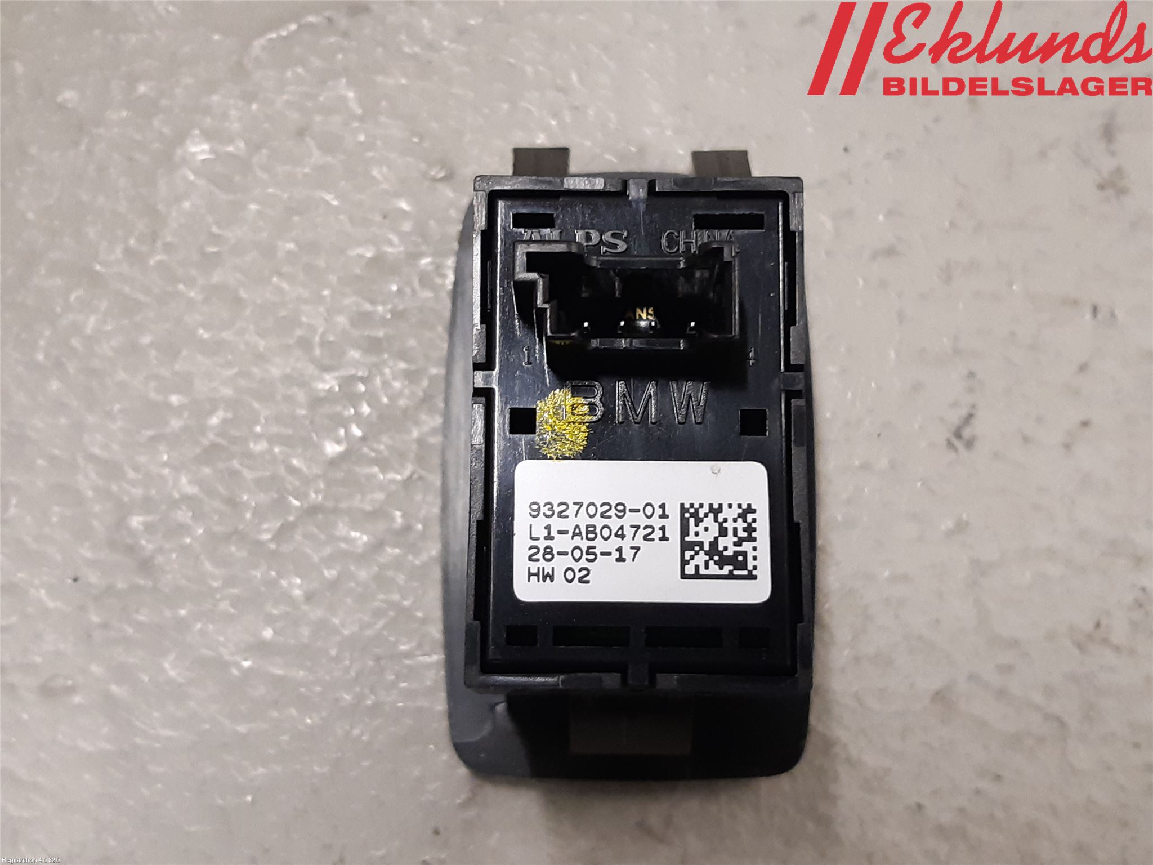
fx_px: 866
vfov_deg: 53.1
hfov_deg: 67.3
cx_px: 576
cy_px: 432
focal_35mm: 26
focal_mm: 3.93
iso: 200
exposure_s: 1/50
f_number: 1.7
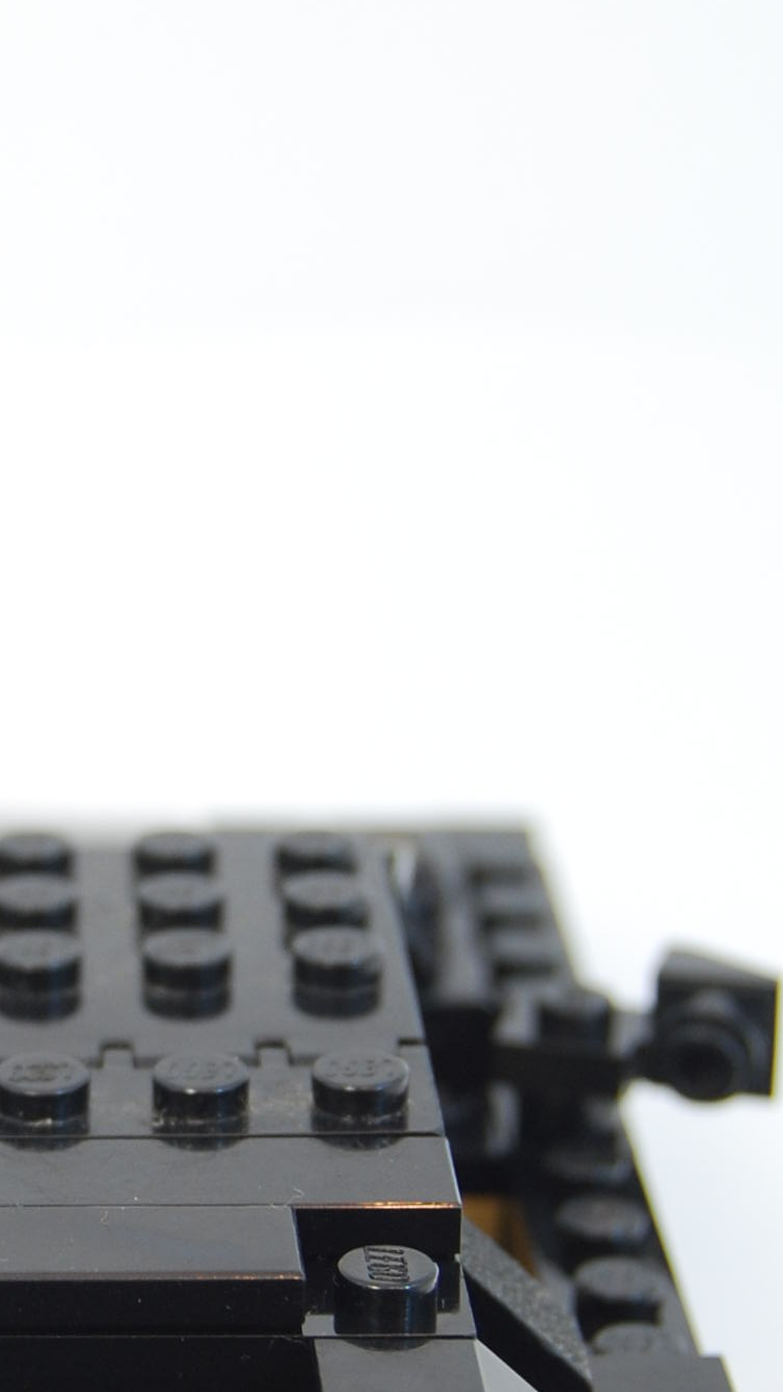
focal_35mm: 137
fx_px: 5059
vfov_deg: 15.6
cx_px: -151
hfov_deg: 8.8
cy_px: 1022
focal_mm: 30
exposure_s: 1/60
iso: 200
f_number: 5
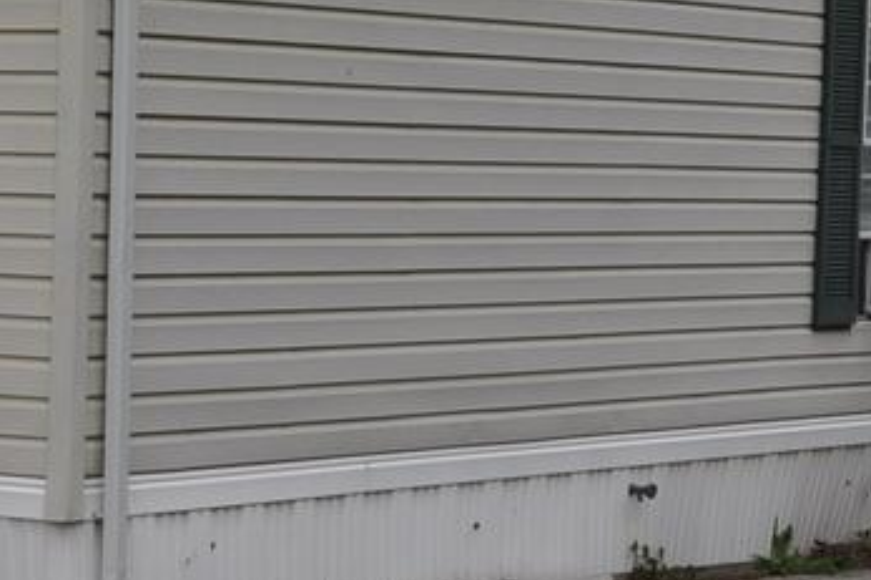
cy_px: 457
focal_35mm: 177
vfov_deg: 7.7
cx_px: -45
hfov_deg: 11.5
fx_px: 4280
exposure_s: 1/320
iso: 200
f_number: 9
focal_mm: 20
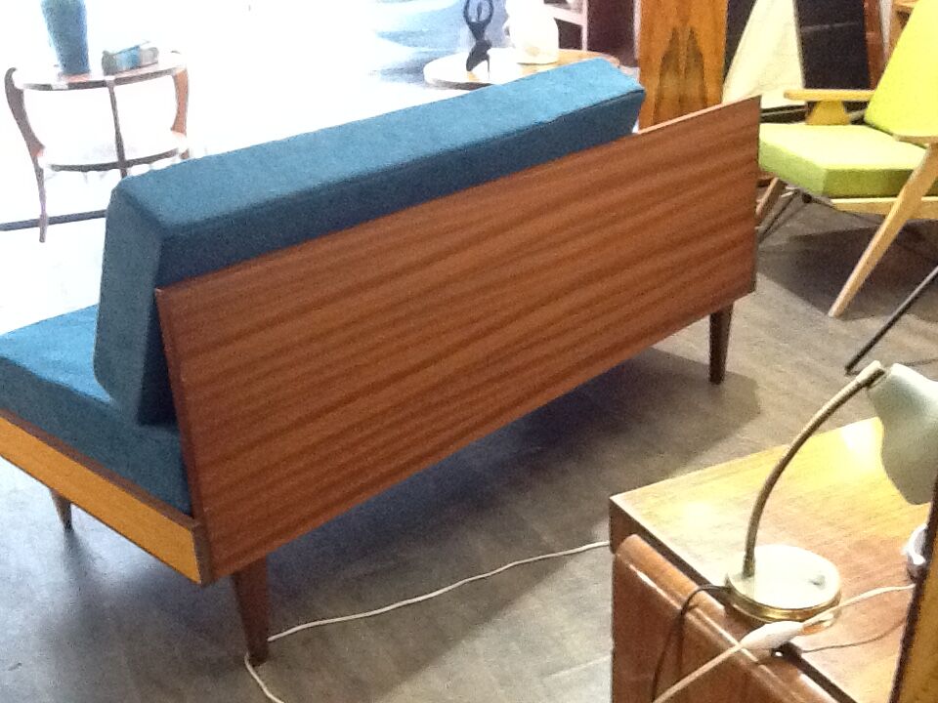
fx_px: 1192
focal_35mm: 44
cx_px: 469
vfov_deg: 32.9
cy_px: 352
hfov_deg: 42.9
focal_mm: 2.03
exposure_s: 1/15
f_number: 2.4
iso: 320
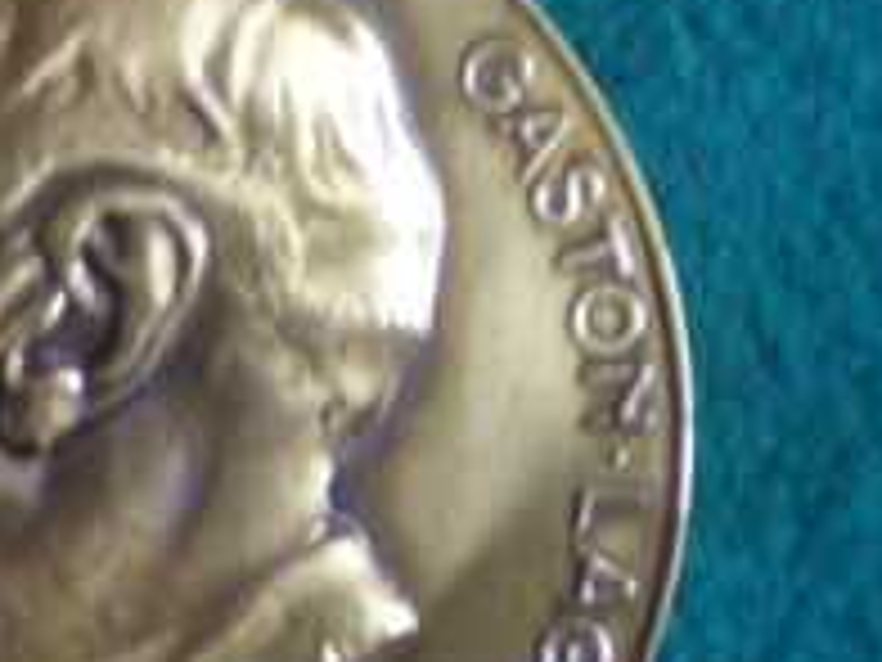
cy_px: 383
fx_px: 2370
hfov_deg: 20.6
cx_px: 58
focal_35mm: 93
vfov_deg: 15.9
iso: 400
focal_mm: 6.3
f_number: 3.1
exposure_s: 1/8
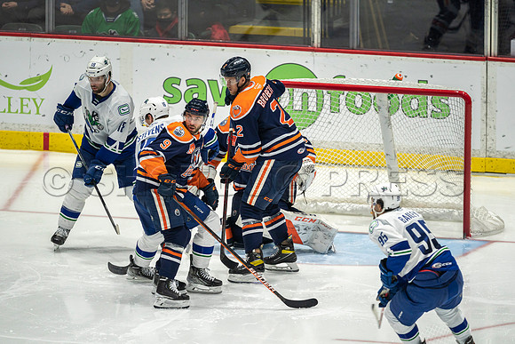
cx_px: 258
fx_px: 8585
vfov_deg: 2.3
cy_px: 172
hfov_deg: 3.4
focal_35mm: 600
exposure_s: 1/640
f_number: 4
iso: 1600
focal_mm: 600
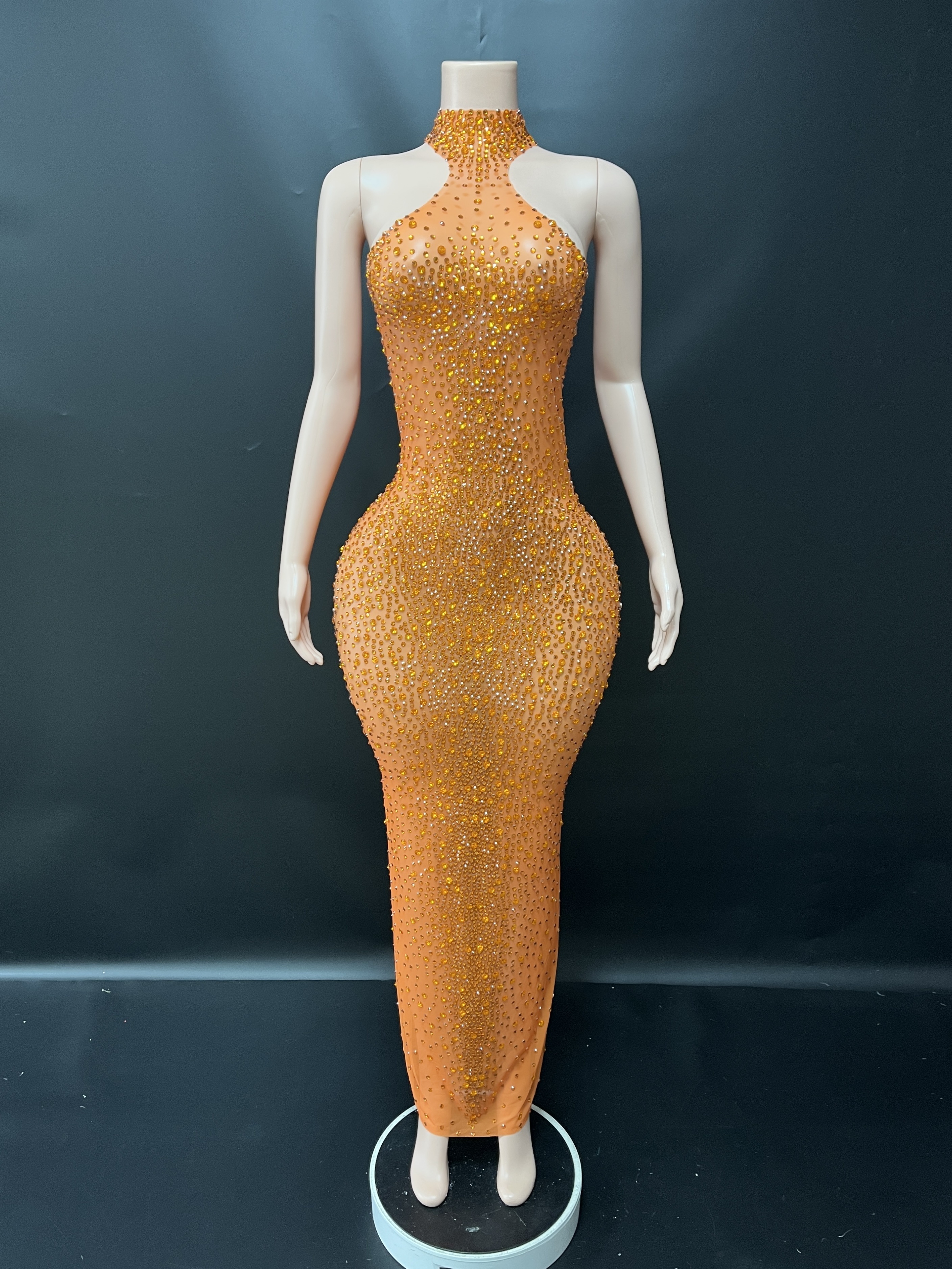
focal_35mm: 26
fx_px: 953
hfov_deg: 53.1
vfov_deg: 67.3
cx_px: 476
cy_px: 634
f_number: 1.6
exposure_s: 1/50
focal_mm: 5.1
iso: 80
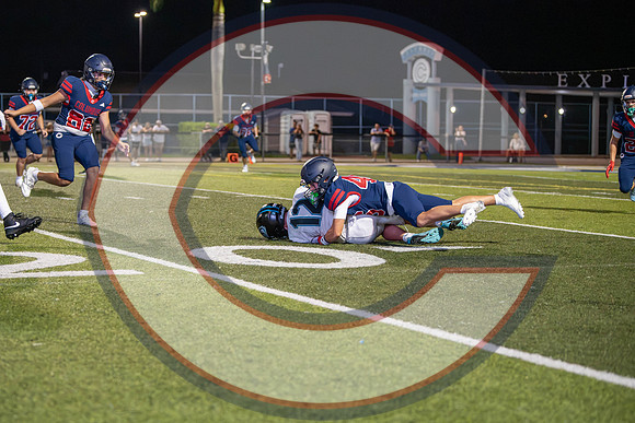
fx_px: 1433
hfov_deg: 25.0
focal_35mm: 81
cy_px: 245
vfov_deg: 16.8
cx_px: 272
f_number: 2.8
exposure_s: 1/1000
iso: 9000
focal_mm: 70
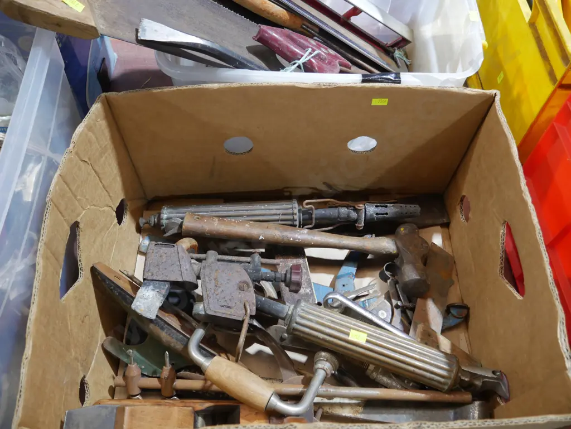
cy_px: 214
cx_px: 286
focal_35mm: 30
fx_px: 495
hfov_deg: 59.9
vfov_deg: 46.8
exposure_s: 1/60
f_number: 3.6
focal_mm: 15
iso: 800
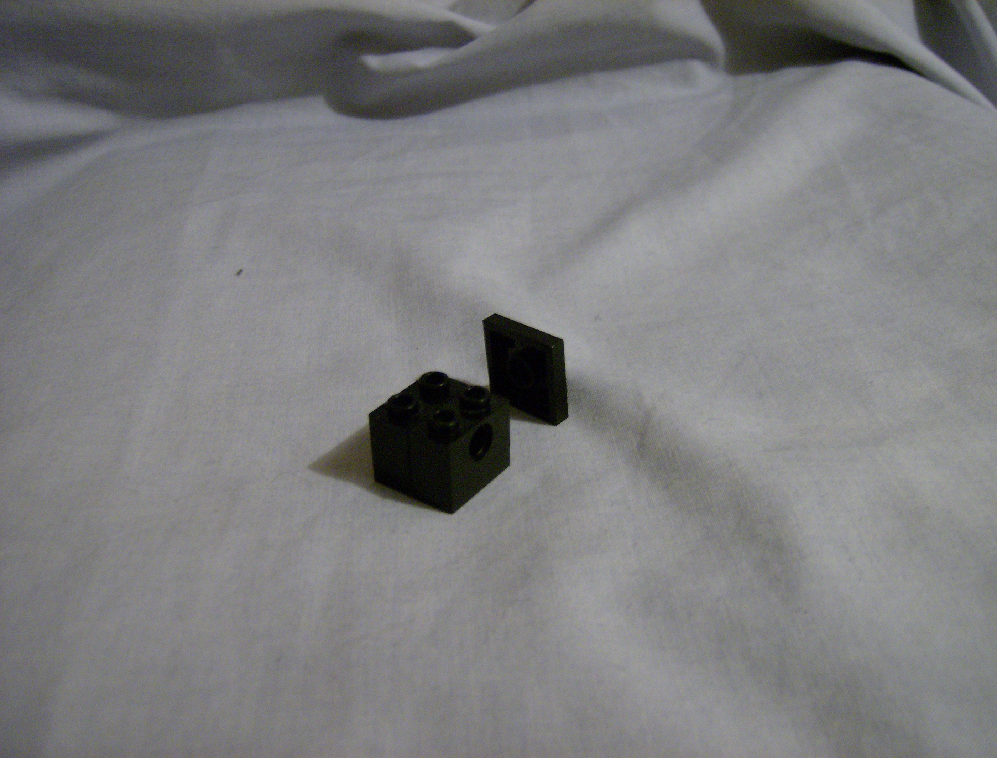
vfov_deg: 40.0
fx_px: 1042
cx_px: 498
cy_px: 379
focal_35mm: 36
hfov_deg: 51.1
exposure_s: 1/13
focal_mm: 6
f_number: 2.8
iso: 200
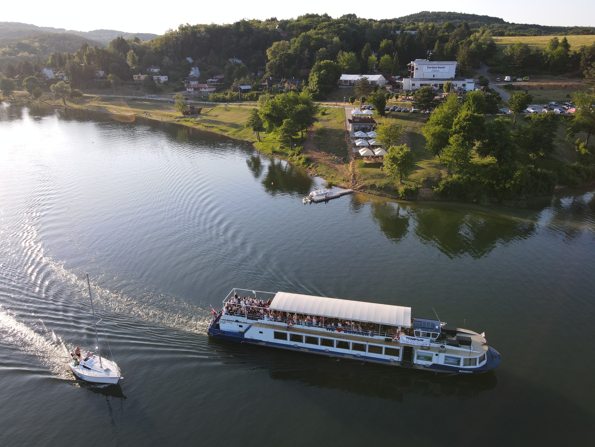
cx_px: 298
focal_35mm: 24
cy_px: 224
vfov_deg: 56.8
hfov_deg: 71.6
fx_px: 413
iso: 100
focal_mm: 4.5
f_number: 2.8
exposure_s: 1/240
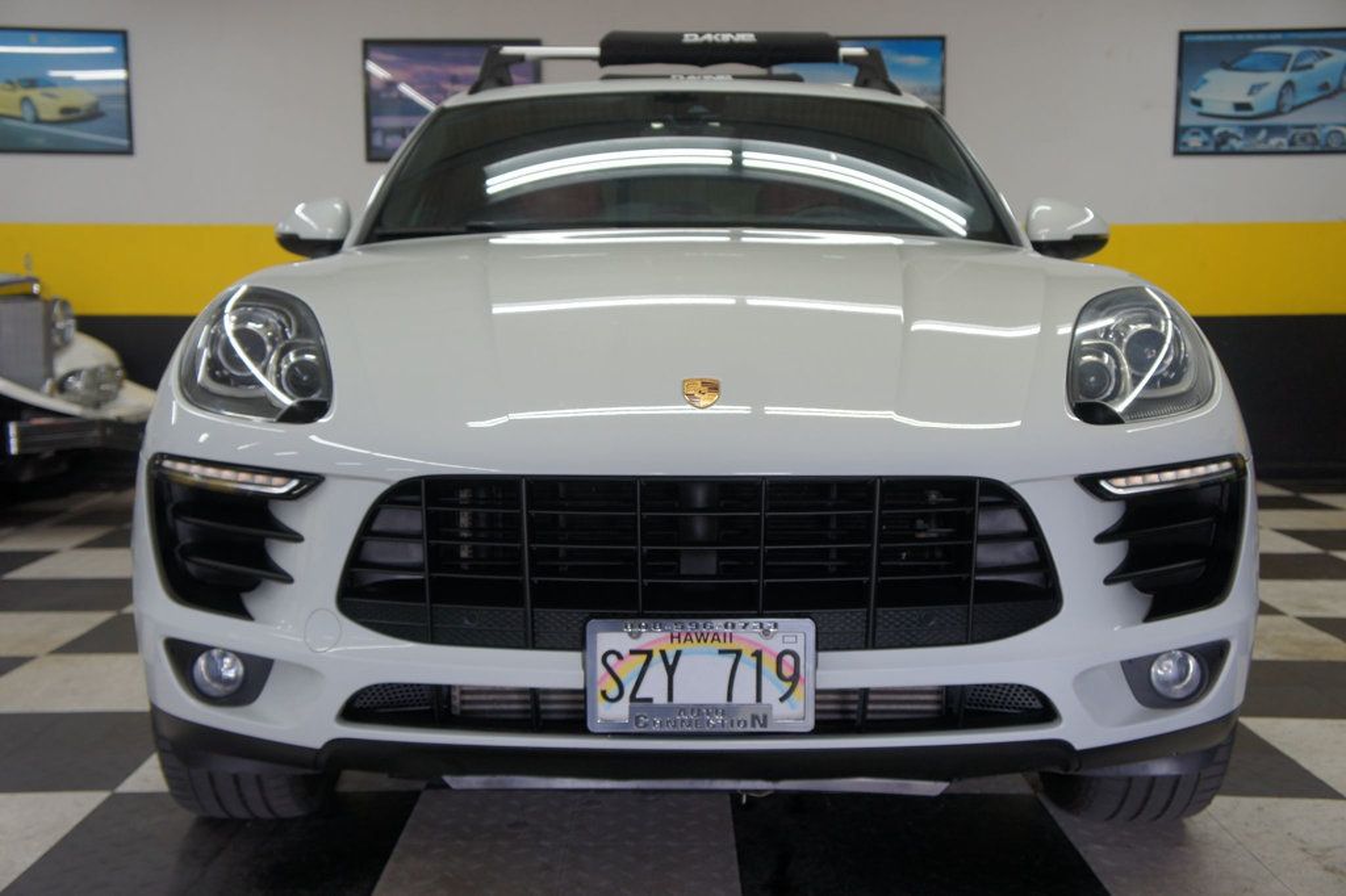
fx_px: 1514
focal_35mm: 40
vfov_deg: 33.0
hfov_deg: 47.9
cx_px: 673
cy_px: 448
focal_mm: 27
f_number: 4.5
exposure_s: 1/50
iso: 200
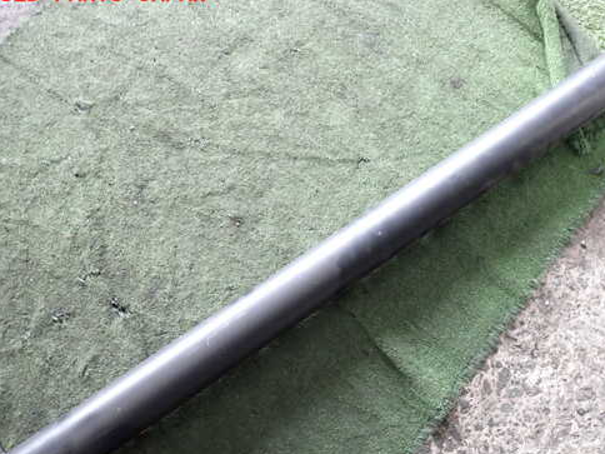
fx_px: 542
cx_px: 354
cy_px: 259
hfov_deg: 58.0
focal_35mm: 31
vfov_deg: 45.3
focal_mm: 4.5
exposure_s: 1/30
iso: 320
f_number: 2
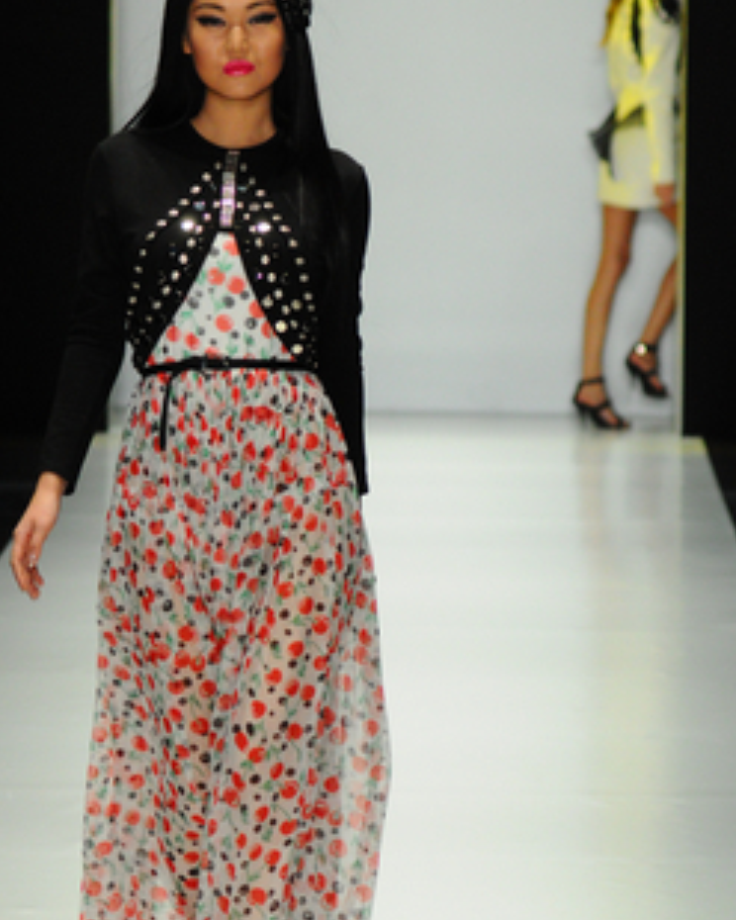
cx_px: 266
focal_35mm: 248
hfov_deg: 6.2
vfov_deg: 7.8
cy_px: 543
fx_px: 6747
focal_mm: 105
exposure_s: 1/320
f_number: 4
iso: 1600
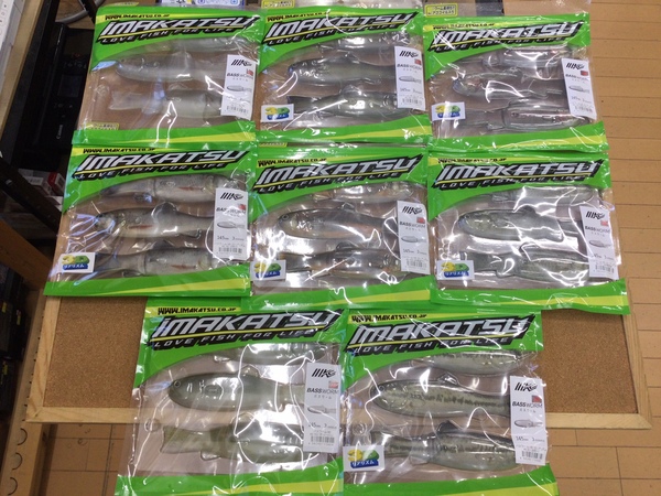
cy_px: 248
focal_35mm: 31
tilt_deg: -69.7
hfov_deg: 58.4
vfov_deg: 45.4
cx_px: 330
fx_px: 592
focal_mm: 3.3
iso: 32
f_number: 2.4
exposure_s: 1/60
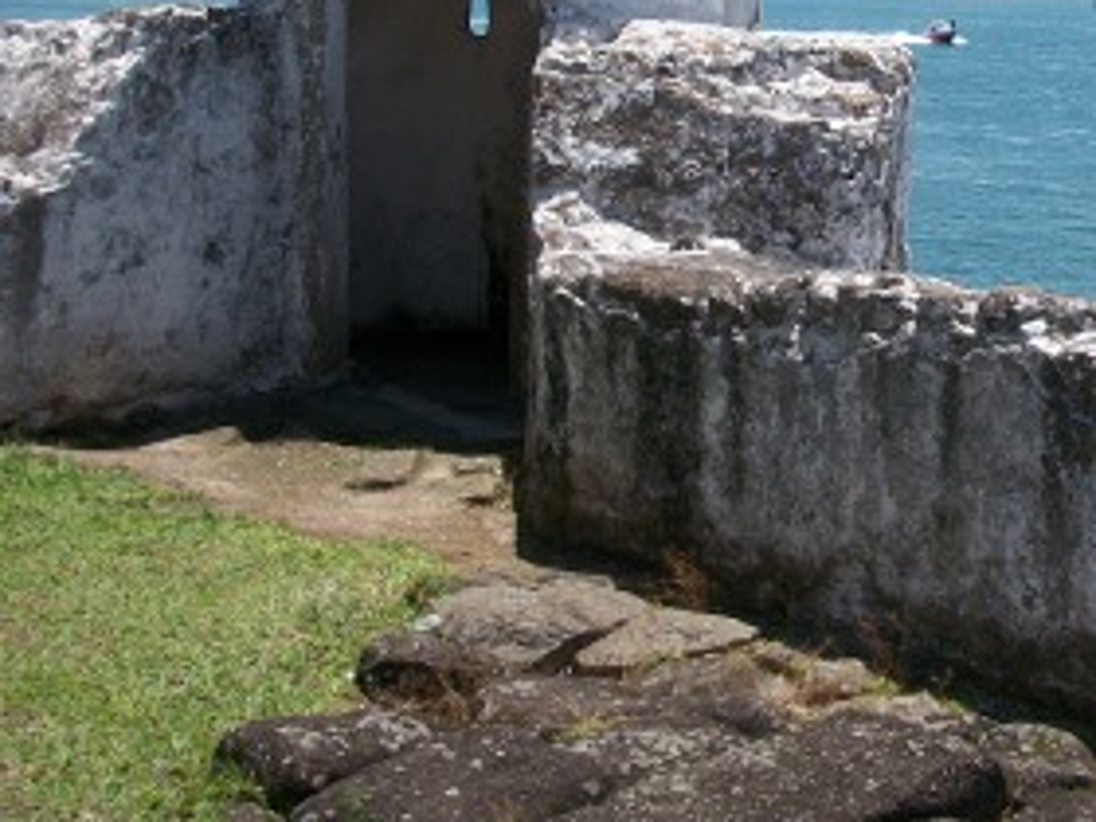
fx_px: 2533
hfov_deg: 24.0
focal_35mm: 80
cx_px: 889
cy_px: 114
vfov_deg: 18.2
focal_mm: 6.3
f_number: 5.6
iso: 80
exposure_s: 1/400
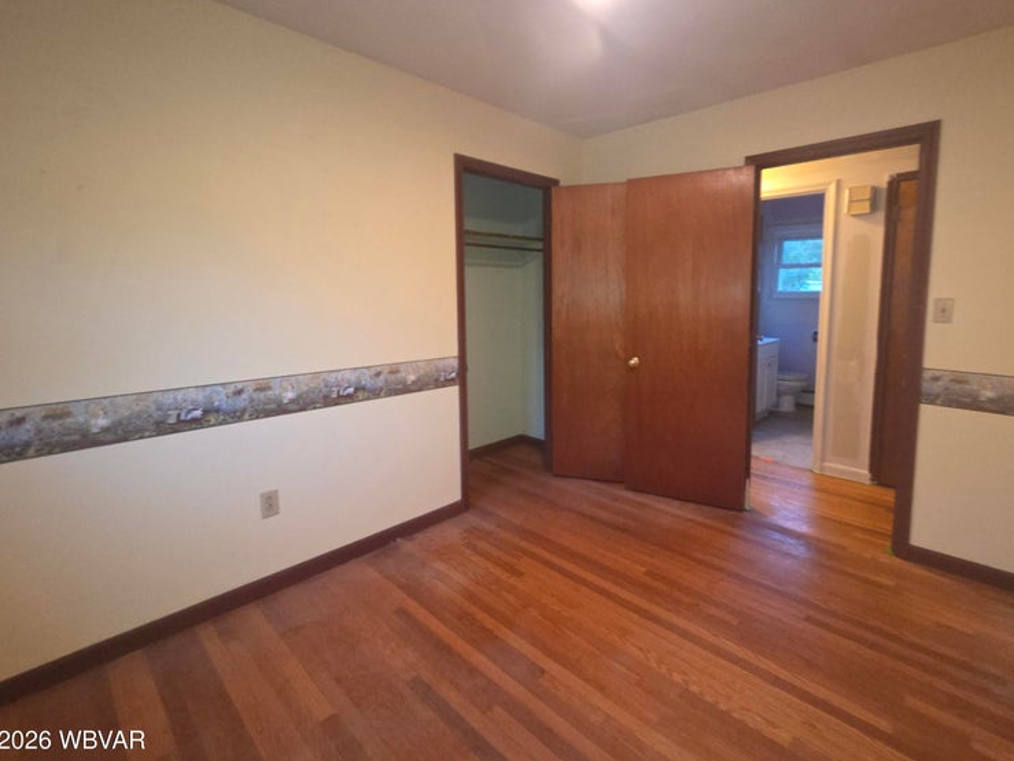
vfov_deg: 81.5
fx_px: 440
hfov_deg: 97.8
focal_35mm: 15
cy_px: 341
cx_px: 562
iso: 320
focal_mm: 2.2
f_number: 2.2
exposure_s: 1/8
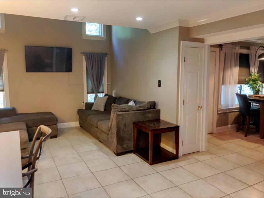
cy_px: 99
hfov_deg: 63.4
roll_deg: +0.4
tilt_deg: -6.8
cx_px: 132
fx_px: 214
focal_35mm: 28
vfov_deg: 49.7
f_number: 1.8
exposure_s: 1/30
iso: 160
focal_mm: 3.99
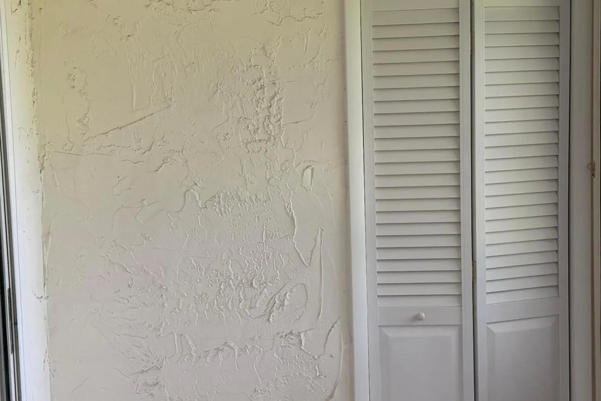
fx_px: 935
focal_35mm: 56
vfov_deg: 24.2
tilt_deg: -4.7
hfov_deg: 35.6
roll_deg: +2.8
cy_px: 203
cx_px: 344
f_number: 1.78
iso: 125
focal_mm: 6.76
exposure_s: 1/190
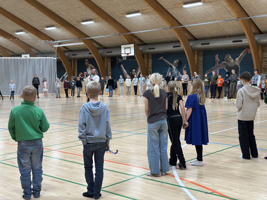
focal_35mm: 48
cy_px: 100
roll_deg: +1.4
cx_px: 134
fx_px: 370
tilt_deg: -3.8
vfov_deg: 30.3
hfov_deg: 39.7
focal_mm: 6.86
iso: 125
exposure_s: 1/113
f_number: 1.78
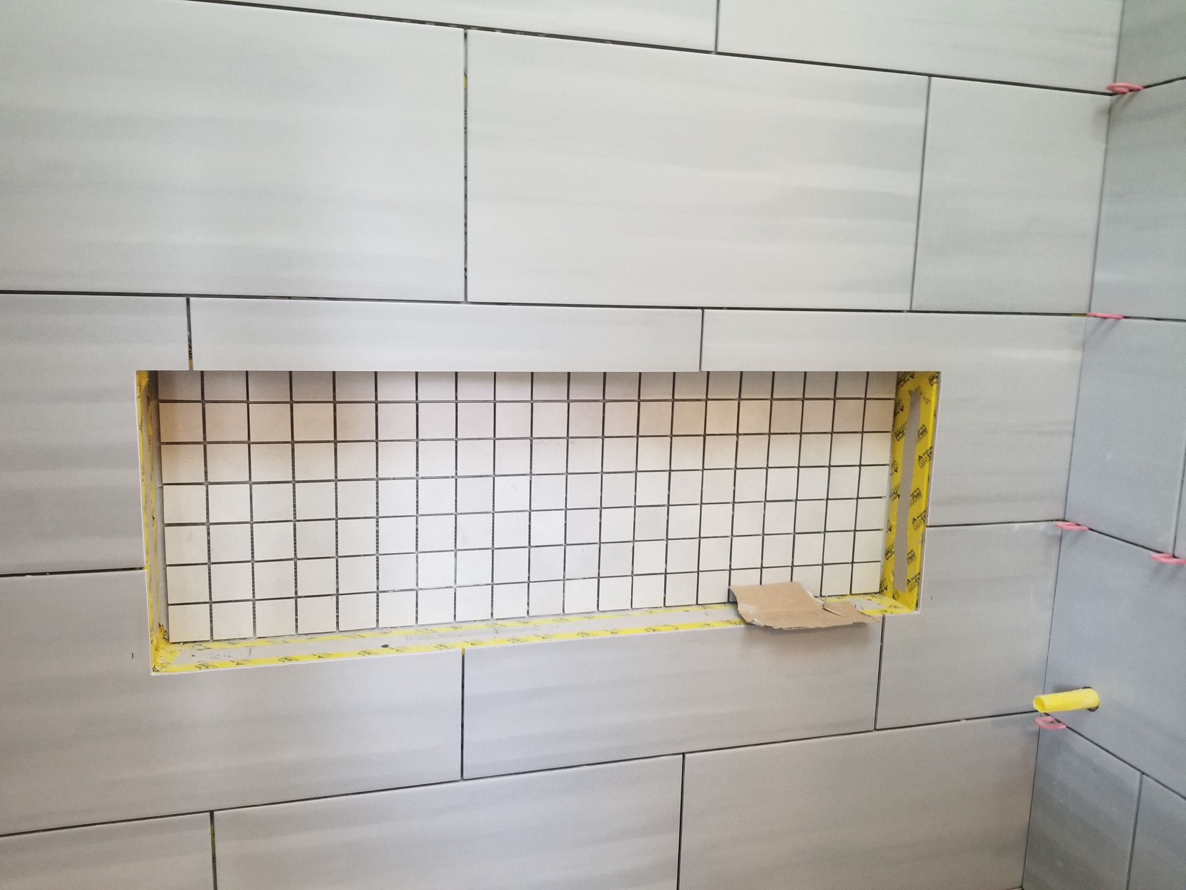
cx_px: 593
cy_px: 445
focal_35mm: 26
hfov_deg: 67.3
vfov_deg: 53.1
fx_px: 891
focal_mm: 4.25
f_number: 1.7
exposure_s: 1/40
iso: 160
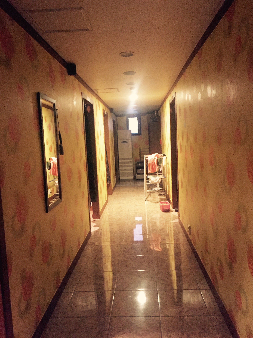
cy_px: 169
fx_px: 283
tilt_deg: -6.1
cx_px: 126
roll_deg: +2.4
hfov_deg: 48.2
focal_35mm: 29
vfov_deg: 61.7
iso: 640
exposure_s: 1/15
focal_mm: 4.15
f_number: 2.2
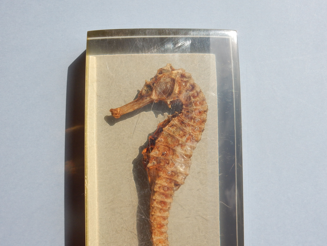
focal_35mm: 60
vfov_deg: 24.4
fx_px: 567
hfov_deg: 32.2
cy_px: 123
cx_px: 164
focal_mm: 10.7
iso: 125
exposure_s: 1/1000
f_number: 4.5
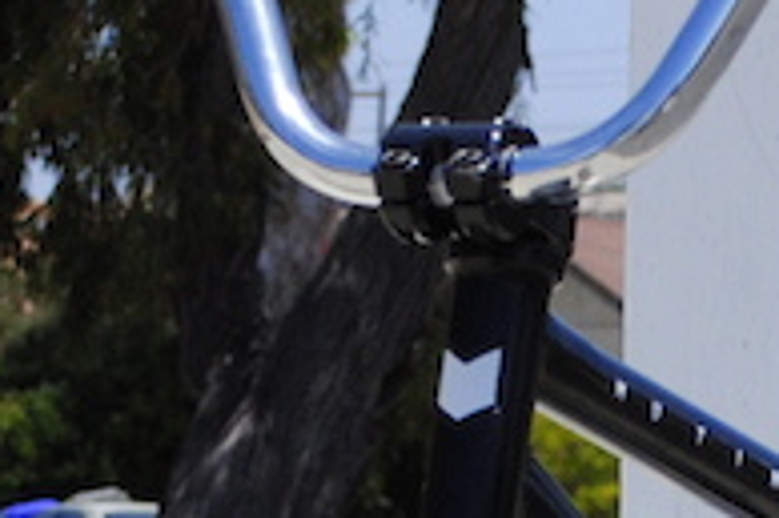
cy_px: 857
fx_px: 5491
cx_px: 803
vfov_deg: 5.3
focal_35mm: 254
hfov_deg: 8.1
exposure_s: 1/4000
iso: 640
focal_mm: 32
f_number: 4.8
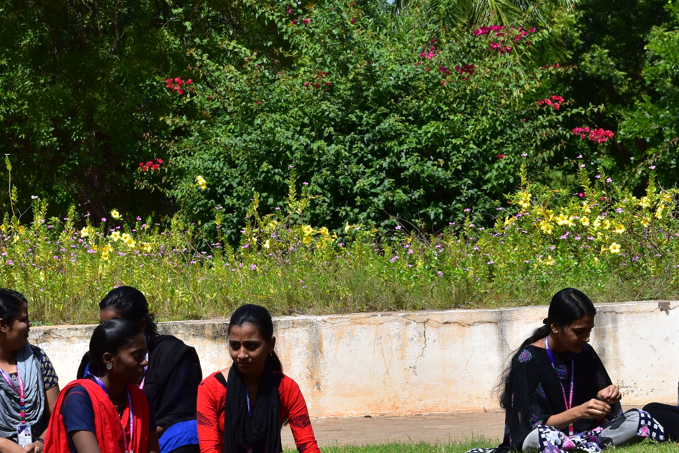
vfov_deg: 6.7
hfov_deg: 10.0
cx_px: 535
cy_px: 385
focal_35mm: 205
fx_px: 3866
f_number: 11
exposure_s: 1/500
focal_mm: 70
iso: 250
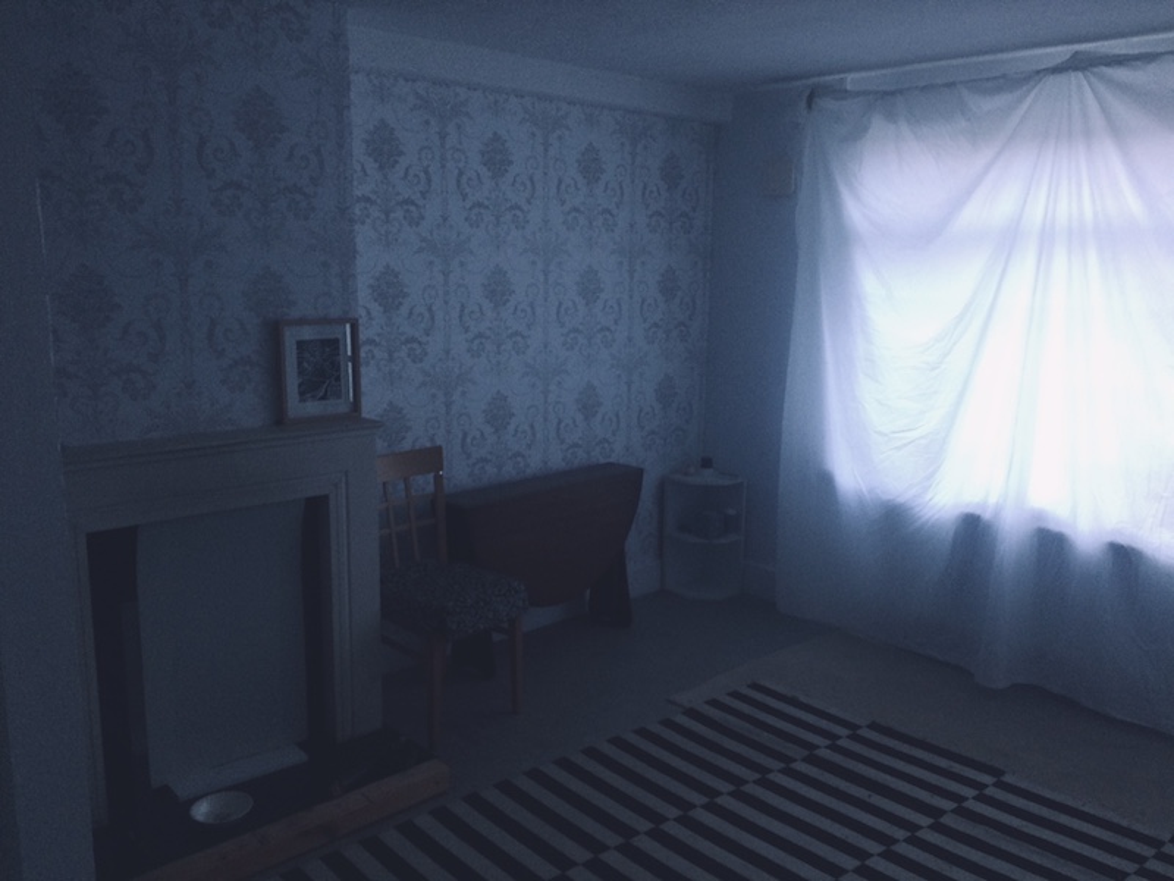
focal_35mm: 29
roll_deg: +0.4
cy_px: 440
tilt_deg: -12.2
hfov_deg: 61.7
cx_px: 587
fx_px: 984
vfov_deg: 48.2
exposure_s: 1/33
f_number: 2.2
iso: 125
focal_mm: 4.15
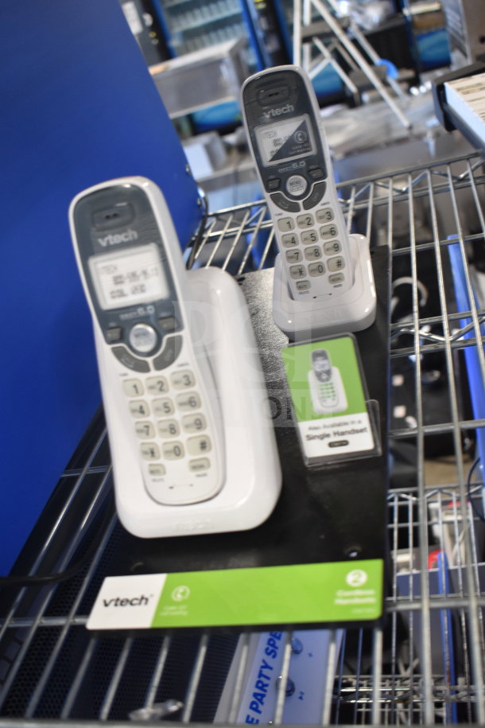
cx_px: 242
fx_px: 697
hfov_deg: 38.4
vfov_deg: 55.1
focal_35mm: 34
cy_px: 364
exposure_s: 1/40
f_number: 3.8
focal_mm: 23
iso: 1000
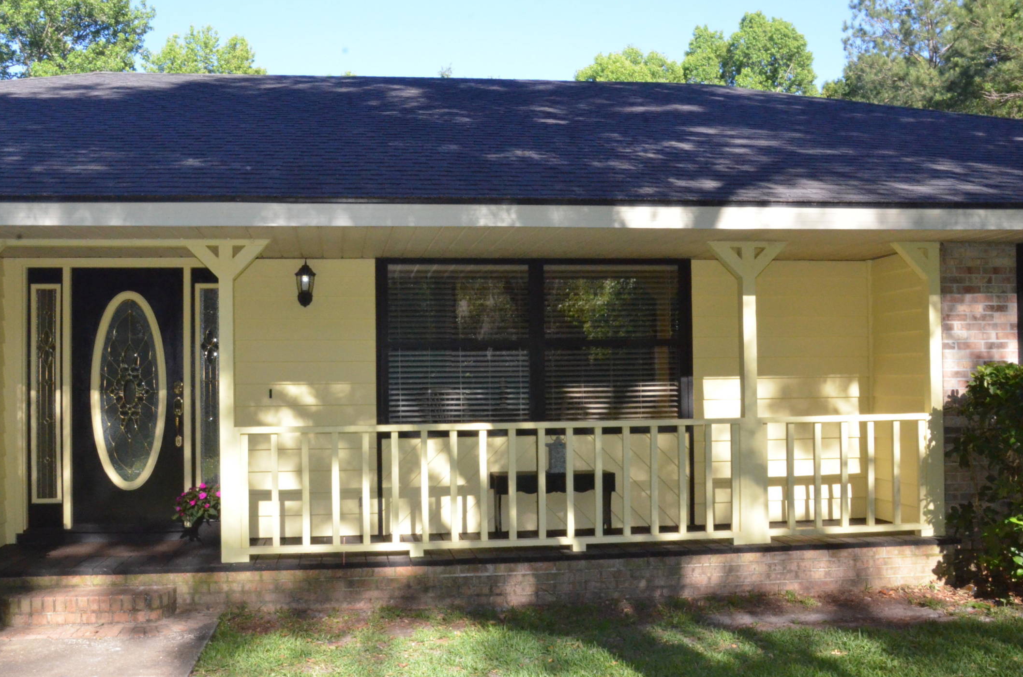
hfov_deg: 53.6
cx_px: 449
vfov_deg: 37.1
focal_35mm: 36
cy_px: 352
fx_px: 1008
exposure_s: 1/250
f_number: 22
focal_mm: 21
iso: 4000
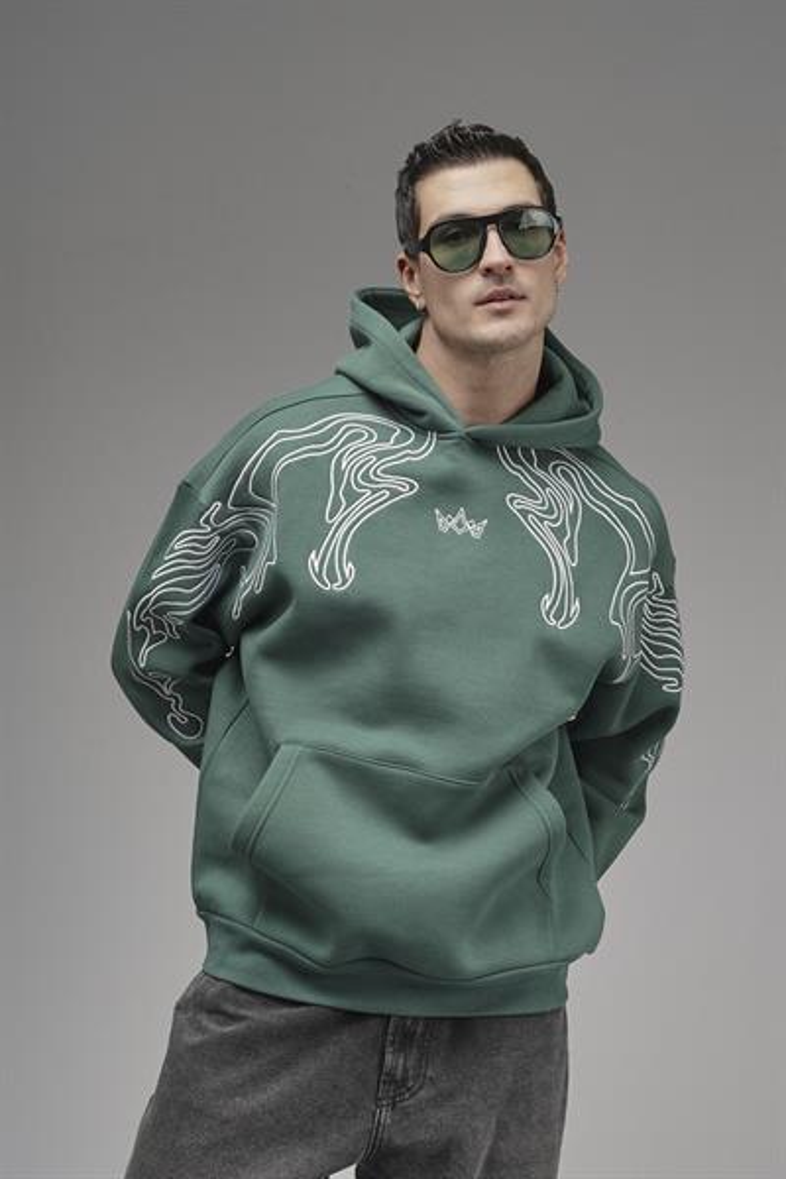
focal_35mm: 75
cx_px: 393
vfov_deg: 27.0
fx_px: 2456
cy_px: 590
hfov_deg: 18.2
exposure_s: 1/125
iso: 64
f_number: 7.1
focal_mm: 50
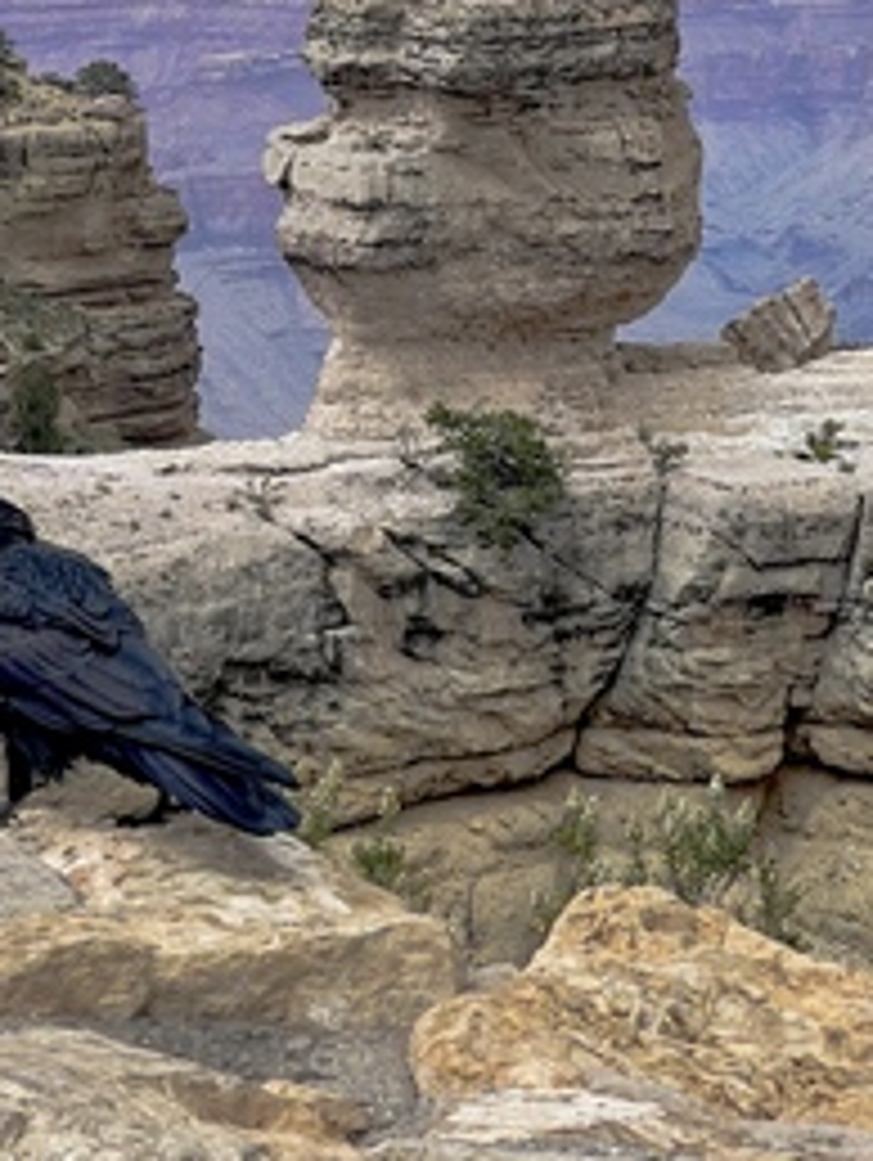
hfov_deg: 9.6
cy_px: 9
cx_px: 500
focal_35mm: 155
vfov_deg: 12.6
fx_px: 5203
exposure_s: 1/250
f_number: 2.8
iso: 32
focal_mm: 9
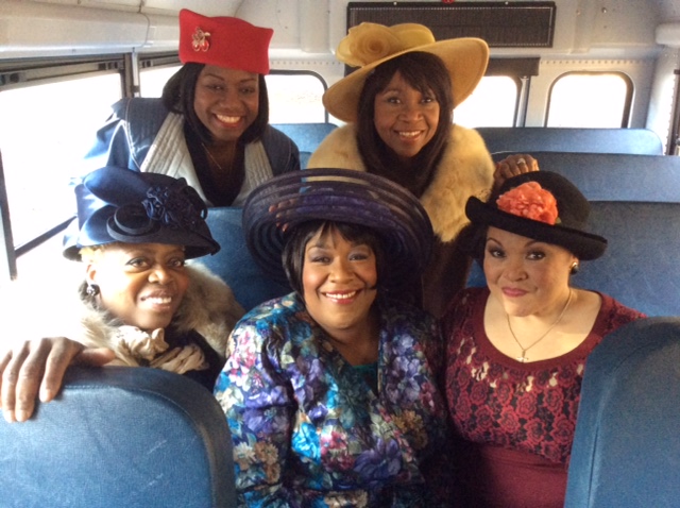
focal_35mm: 32
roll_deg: +0.1
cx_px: 340
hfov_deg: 56.9
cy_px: 254
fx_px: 628
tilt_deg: -13.0
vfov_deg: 44.1
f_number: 2.4
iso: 320
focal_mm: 3.3
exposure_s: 1/17
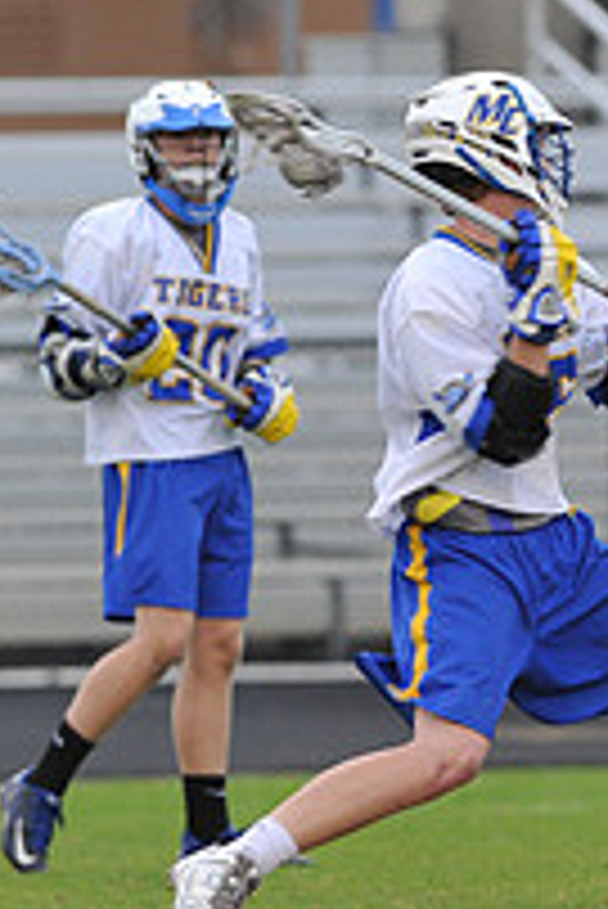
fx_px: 21722
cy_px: 302
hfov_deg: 1.6
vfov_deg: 2.4
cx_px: 459
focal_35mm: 859
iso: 1250
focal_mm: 300
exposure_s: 1/400
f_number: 5
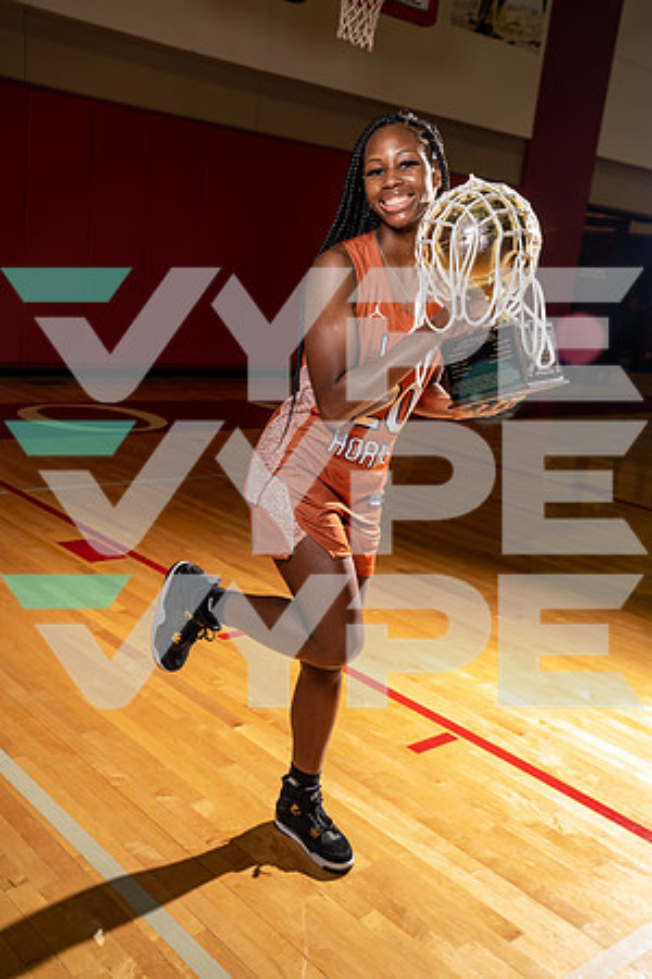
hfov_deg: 35.9
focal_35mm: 37
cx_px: 326
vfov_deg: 51.9
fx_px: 1005
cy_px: 490
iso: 800
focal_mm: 37
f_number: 5.6
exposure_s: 1/250
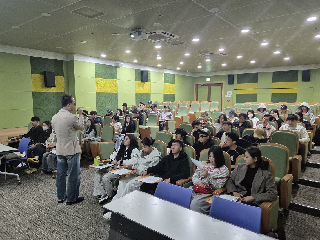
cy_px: 121
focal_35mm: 25
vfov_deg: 54.9
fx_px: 231
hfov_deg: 69.4
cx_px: 158
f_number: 1.8
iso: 1000
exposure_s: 1/120
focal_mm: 5.4
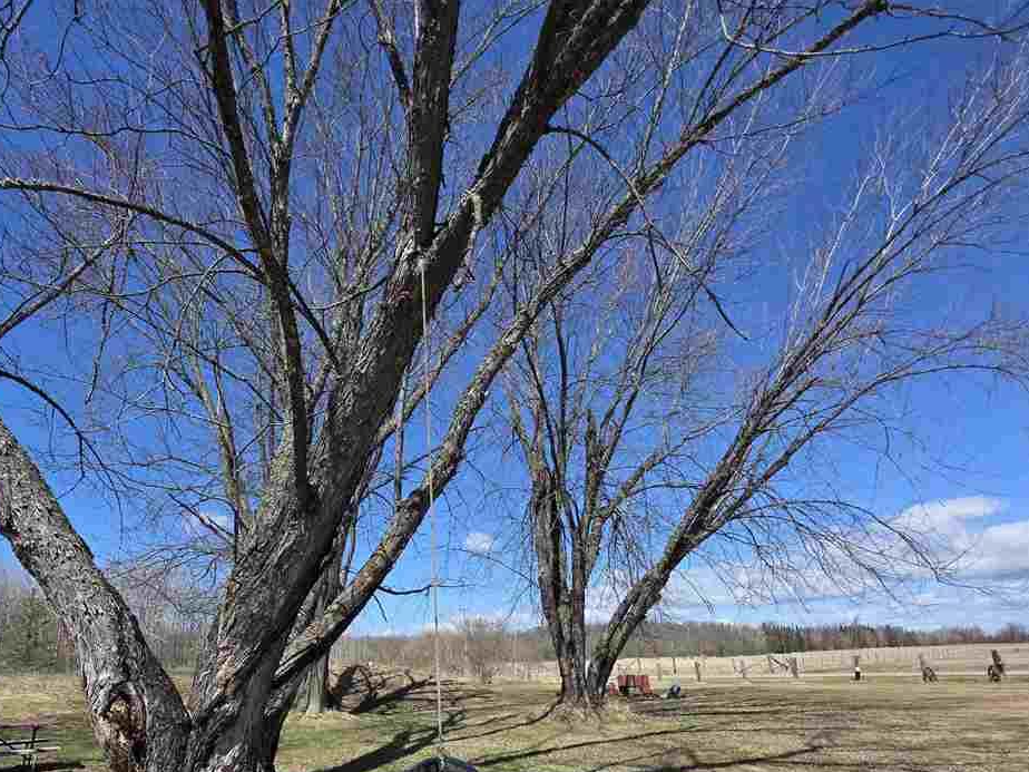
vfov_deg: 68.9
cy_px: 534
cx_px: 413
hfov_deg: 86.7
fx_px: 535
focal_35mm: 18
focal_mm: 2.2
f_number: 1.9
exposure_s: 1/1809
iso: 40
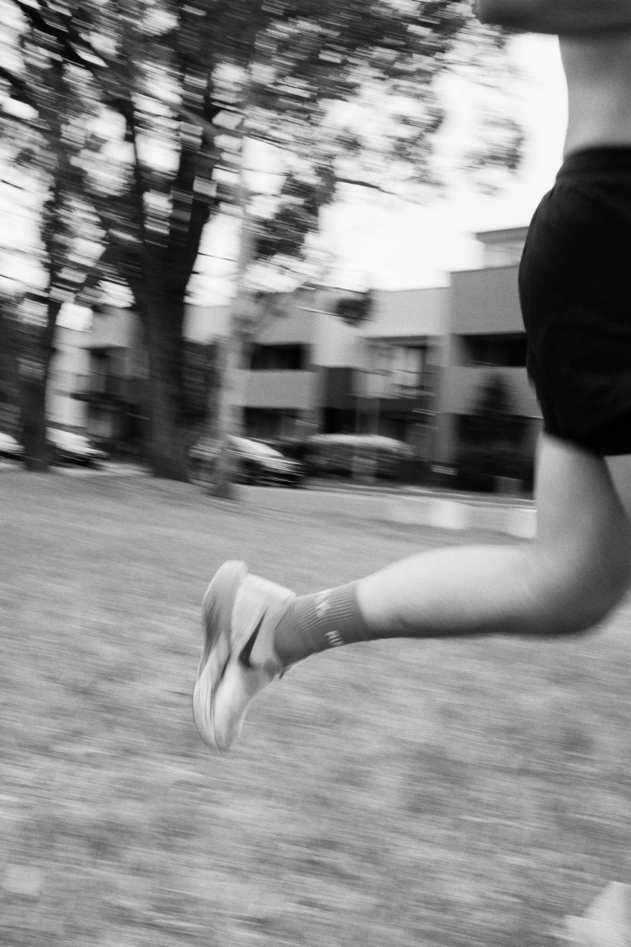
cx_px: 316
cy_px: 474
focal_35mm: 41
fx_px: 1078
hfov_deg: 32.6
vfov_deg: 47.4
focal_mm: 27
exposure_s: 1/60
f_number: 16
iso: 500
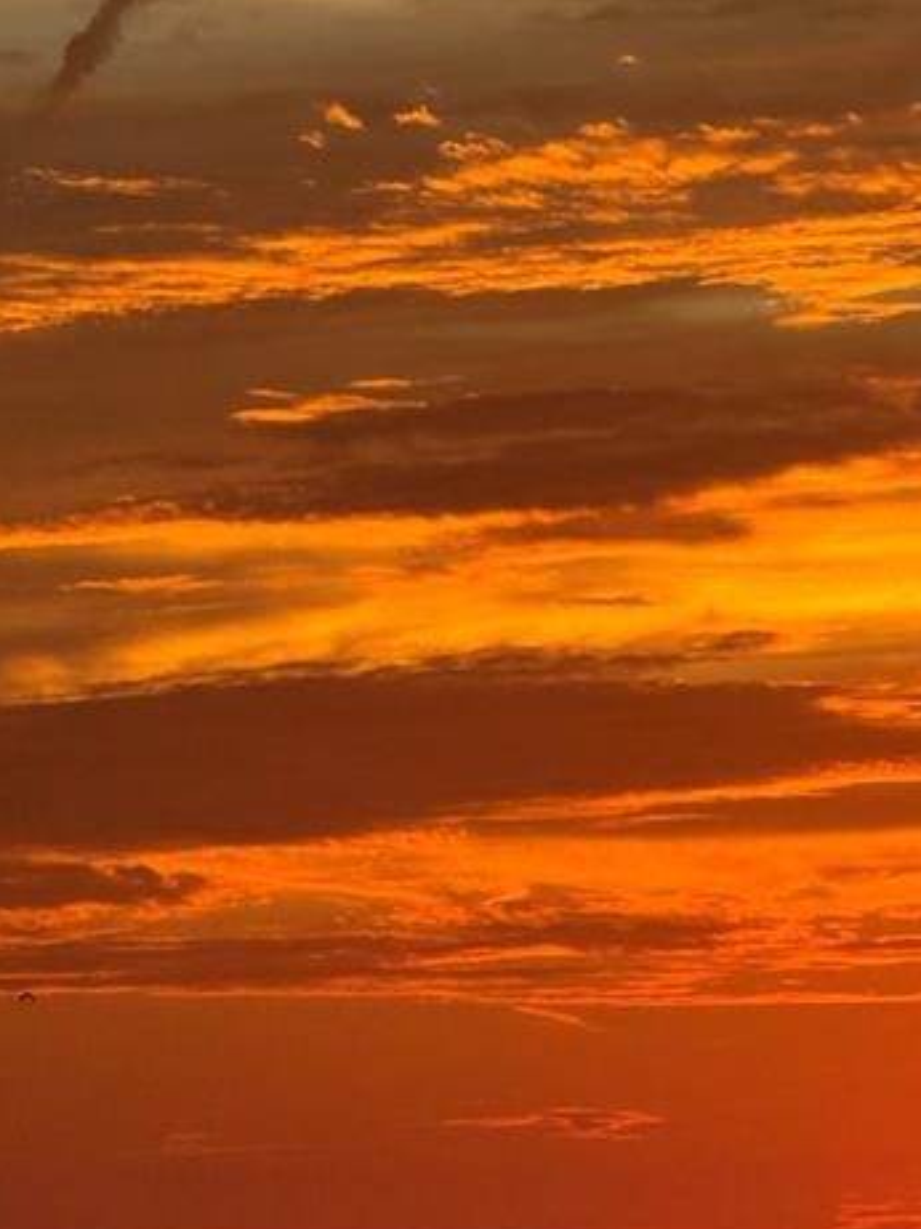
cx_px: 1145
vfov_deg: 6.3
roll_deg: +0.9
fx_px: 11078
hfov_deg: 4.7
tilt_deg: +4.0
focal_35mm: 312
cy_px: 311
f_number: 2.8
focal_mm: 15.66
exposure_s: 1/541
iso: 50
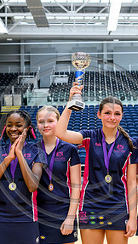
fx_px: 480
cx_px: 76
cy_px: 142
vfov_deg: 28.5
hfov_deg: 16.4
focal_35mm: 74
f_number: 3.5
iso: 4000
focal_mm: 35
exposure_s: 1/640
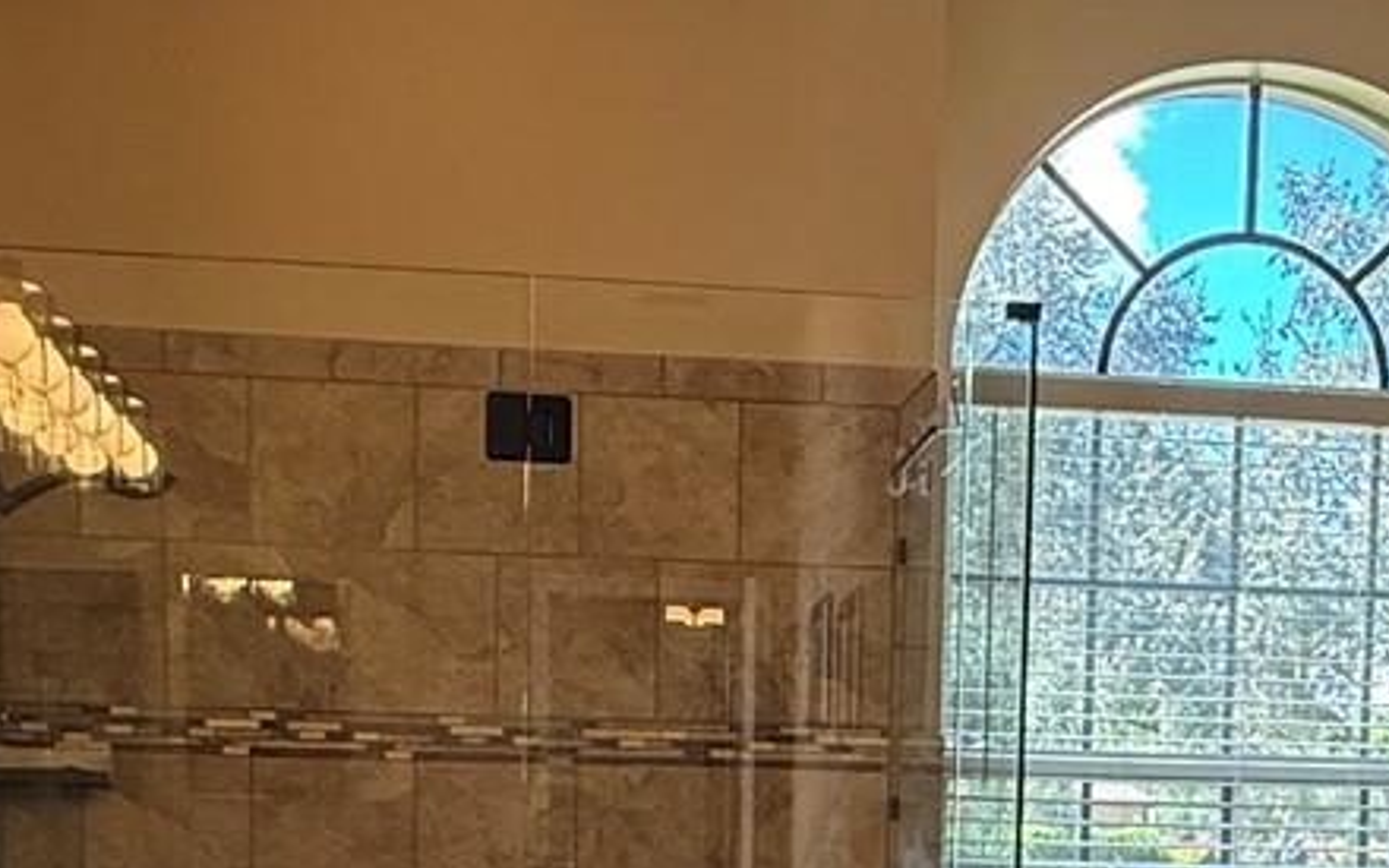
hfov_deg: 37.4
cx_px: 830
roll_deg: -1.5
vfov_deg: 22.3
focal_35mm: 54
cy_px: 1007
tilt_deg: -4.3
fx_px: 2044
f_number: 2.2
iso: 200
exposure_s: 1/120
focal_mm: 2.22
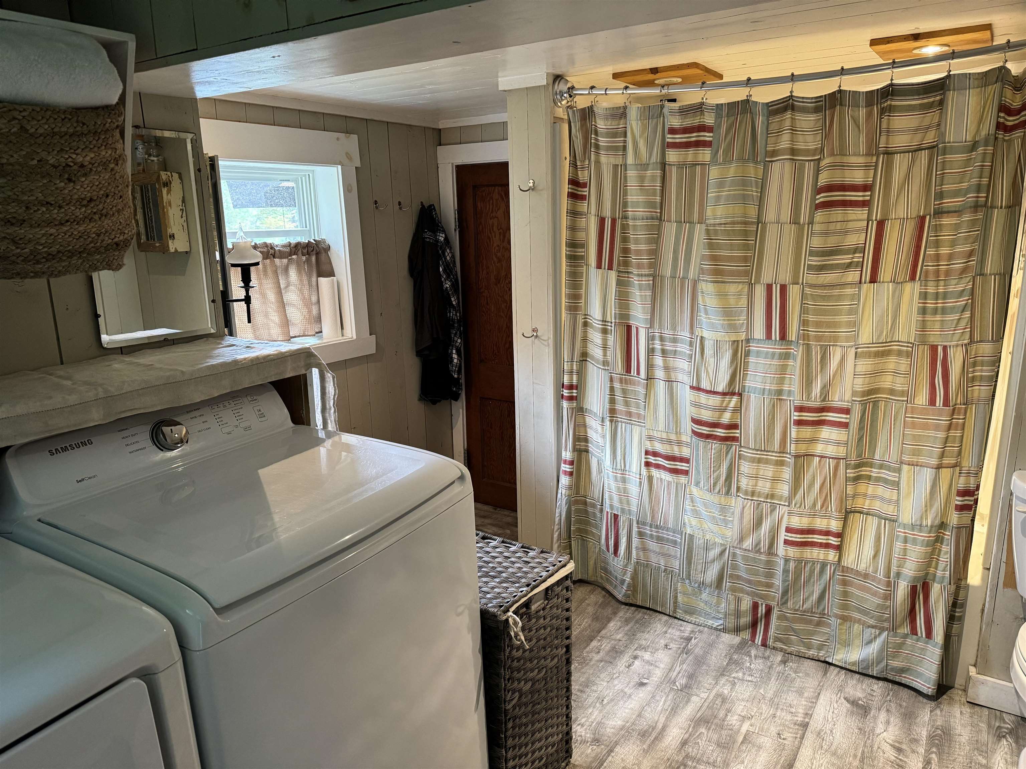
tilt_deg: -13.3
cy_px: 384
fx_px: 711
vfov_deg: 56.8
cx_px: 513
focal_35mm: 24
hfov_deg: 71.6
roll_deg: +1.0
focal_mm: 6.76
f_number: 1.78
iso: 320
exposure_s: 1/60
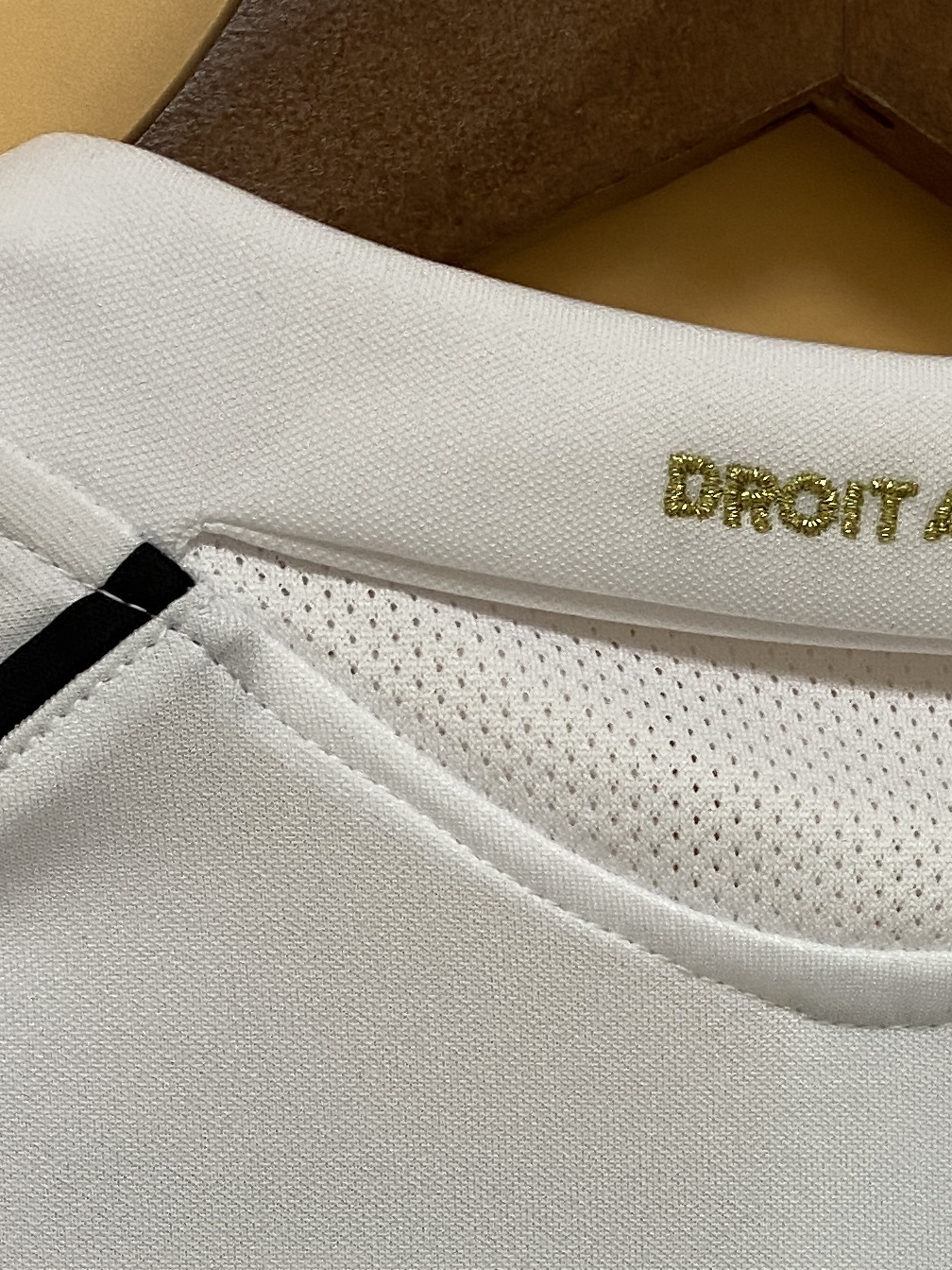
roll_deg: -1.1
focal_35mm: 78
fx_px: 2860
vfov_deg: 22.6
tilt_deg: -9.6
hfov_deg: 18.6
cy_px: 1598
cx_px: 852
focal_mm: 4.25
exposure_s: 1/50
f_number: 1.8
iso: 80
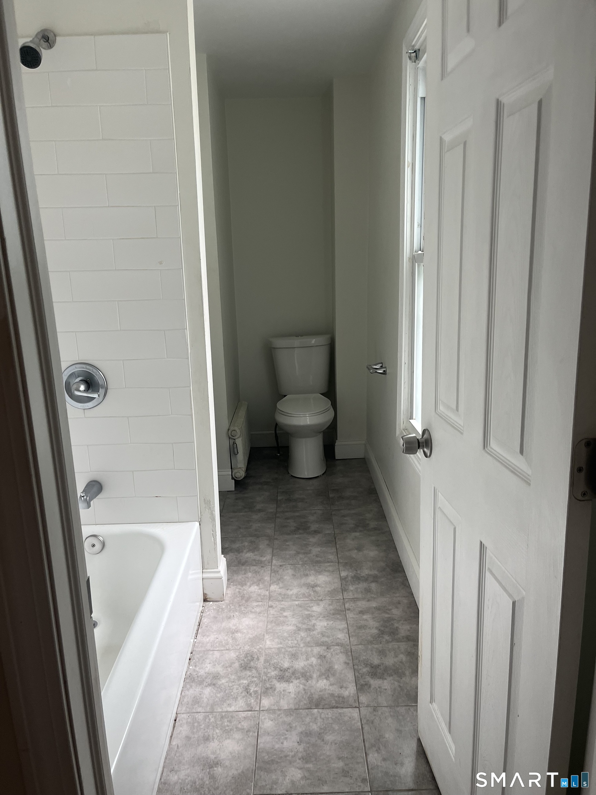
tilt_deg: -13.2
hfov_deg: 53.1
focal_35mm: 26
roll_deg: +1.9
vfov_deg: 67.3
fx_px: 597
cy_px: 398
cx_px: 298
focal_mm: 5.1
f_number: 1.6
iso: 100
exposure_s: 1/121
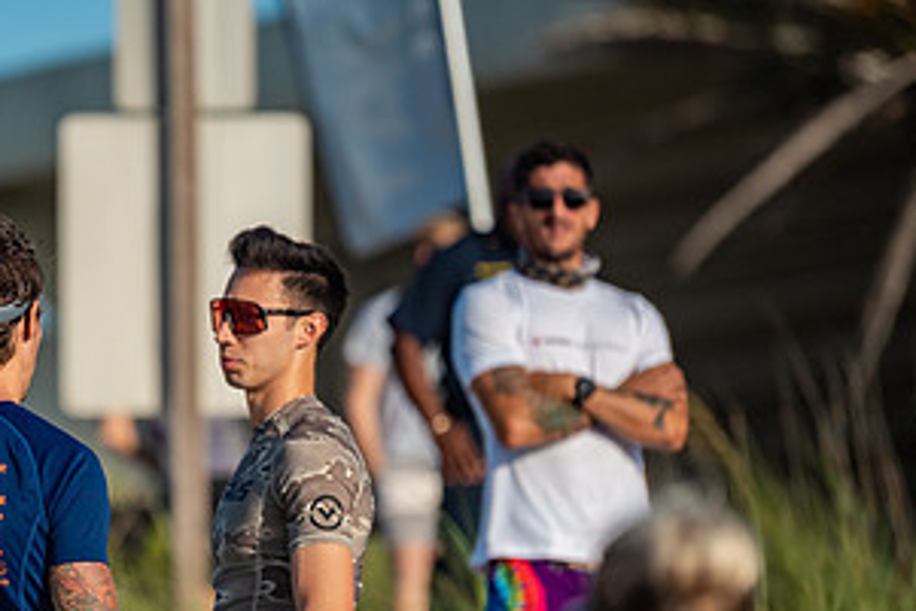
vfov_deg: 3.6
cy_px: 415
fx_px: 9826
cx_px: 137
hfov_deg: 5.3
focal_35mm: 386
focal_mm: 200
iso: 500
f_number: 2.8
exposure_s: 1/4000
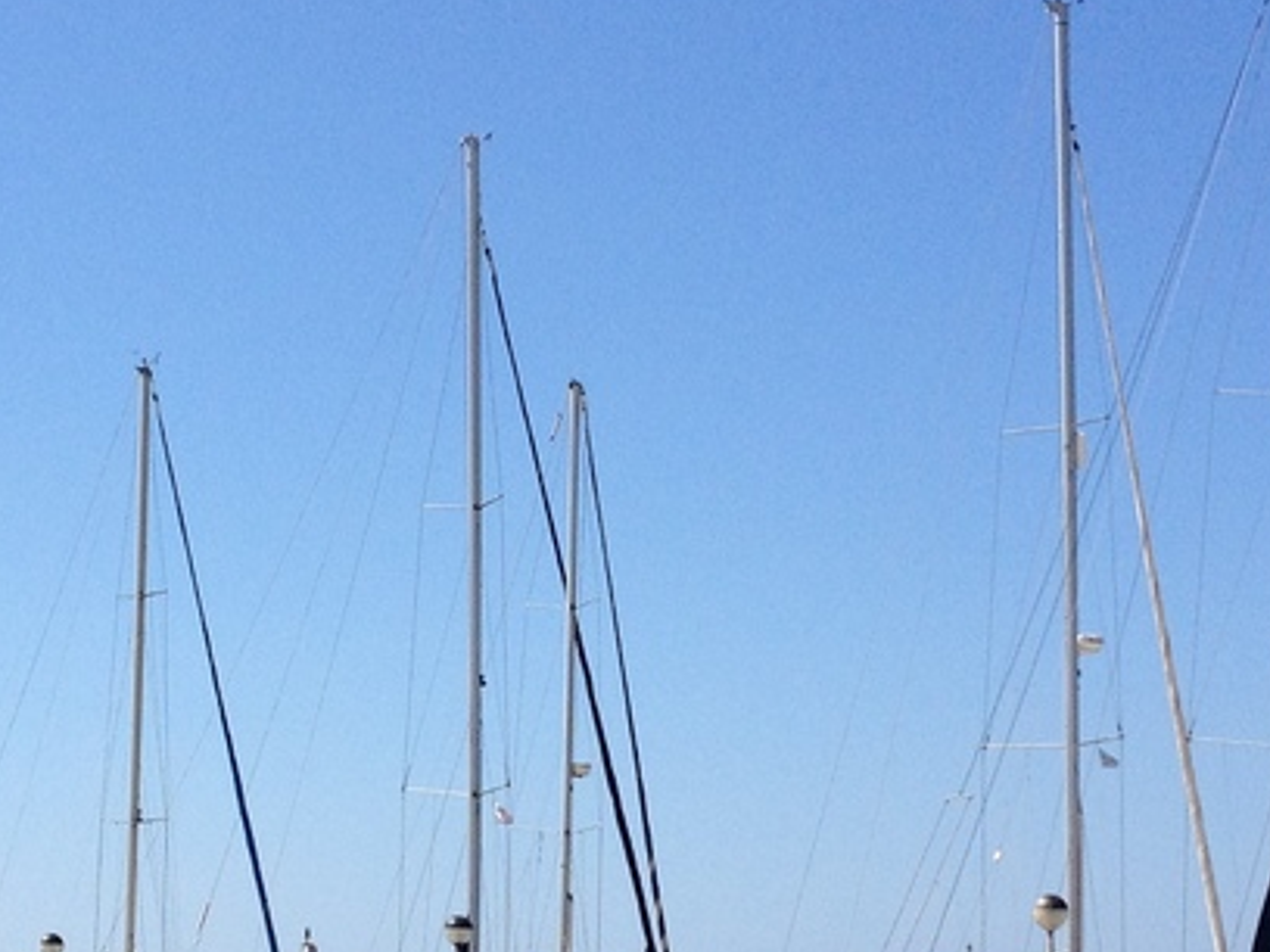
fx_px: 3779
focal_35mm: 103
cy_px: 887
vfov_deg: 14.2
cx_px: 492
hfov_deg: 19.1
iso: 50
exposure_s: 1/2404
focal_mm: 4.28
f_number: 2.4
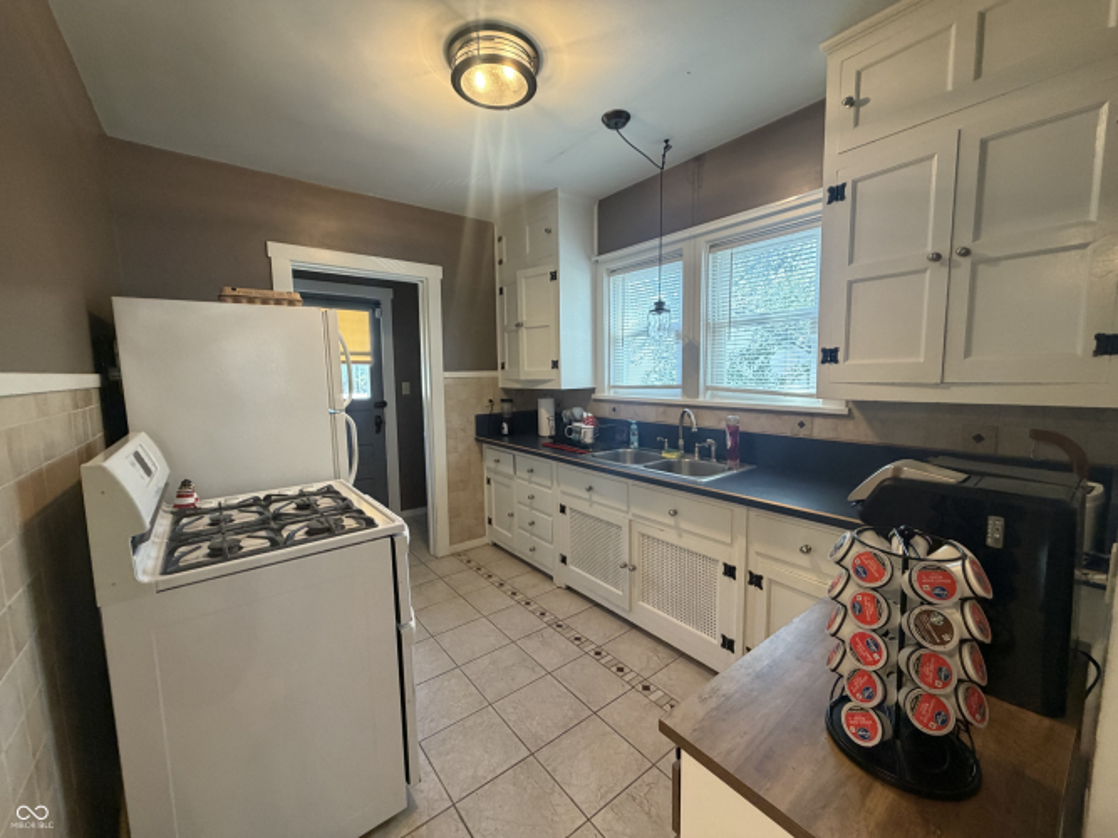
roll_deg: +0.6
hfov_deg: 102.1
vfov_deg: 85.7
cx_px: 559
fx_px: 452
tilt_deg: -4.1
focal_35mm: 14
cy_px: 419
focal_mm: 2.22
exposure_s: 1/60
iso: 320
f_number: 2.2
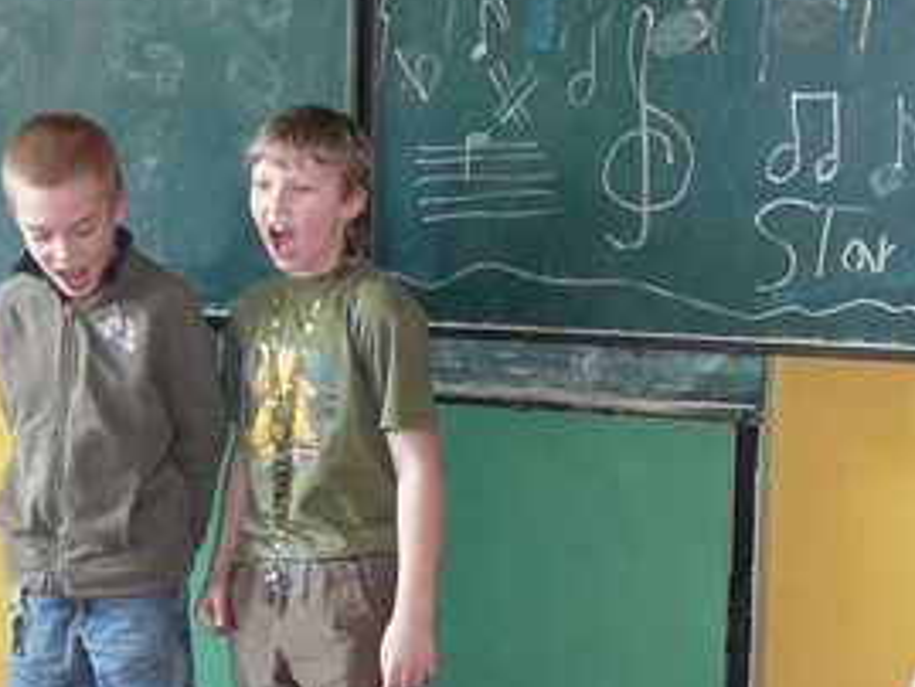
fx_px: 2406
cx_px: 503
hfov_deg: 21.5
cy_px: 566
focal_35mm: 91
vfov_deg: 16.1
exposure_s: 1/30
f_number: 2.8
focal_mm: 5.2
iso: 200
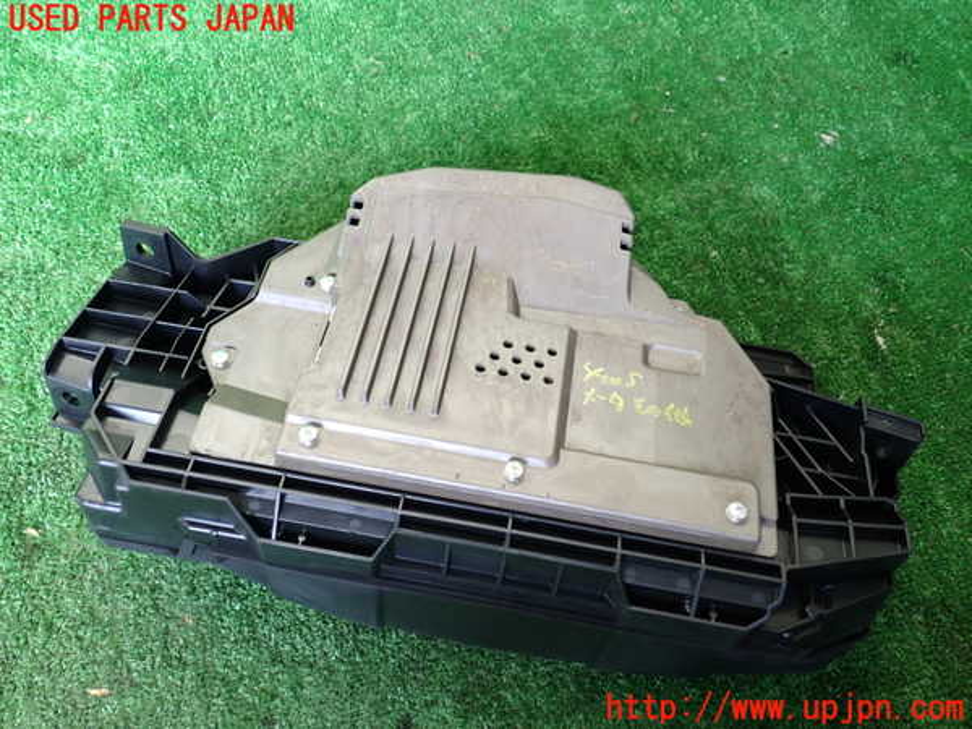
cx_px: 486
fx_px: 842
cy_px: 364
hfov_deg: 60.0
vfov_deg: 46.8
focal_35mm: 30
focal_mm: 5.4
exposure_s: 1/60
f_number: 2.3
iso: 200
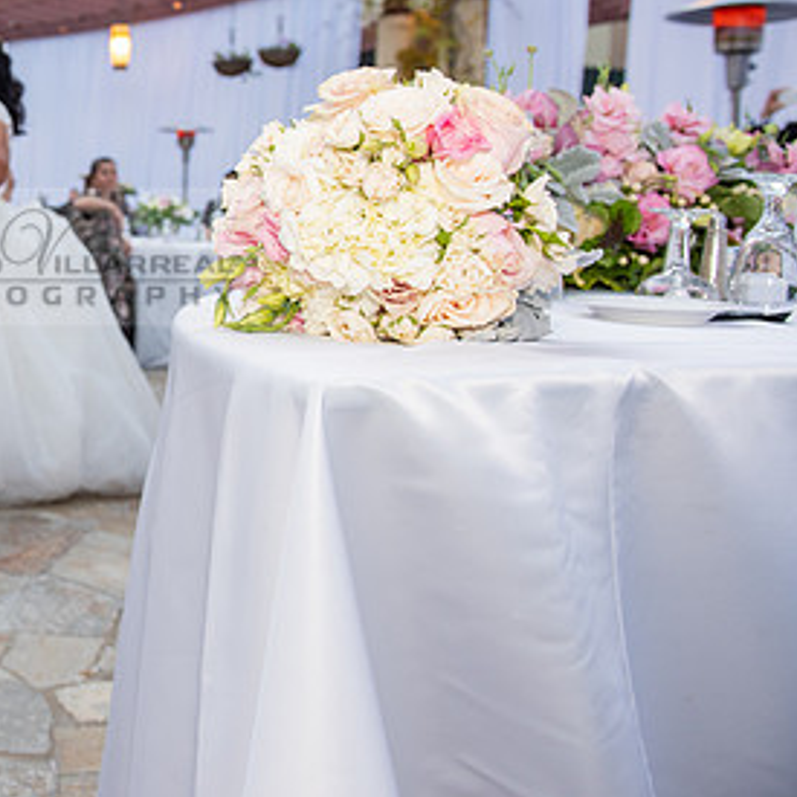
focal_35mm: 43
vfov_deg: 38.7
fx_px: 1120
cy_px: 256
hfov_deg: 35.7
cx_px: 14
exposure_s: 1/160
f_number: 4
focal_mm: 24
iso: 800
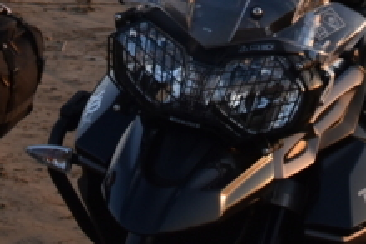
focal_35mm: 223
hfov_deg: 9.2
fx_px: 2269
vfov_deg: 5.9
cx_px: 158
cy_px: -316
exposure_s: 1/500
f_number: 8
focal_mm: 32
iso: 720
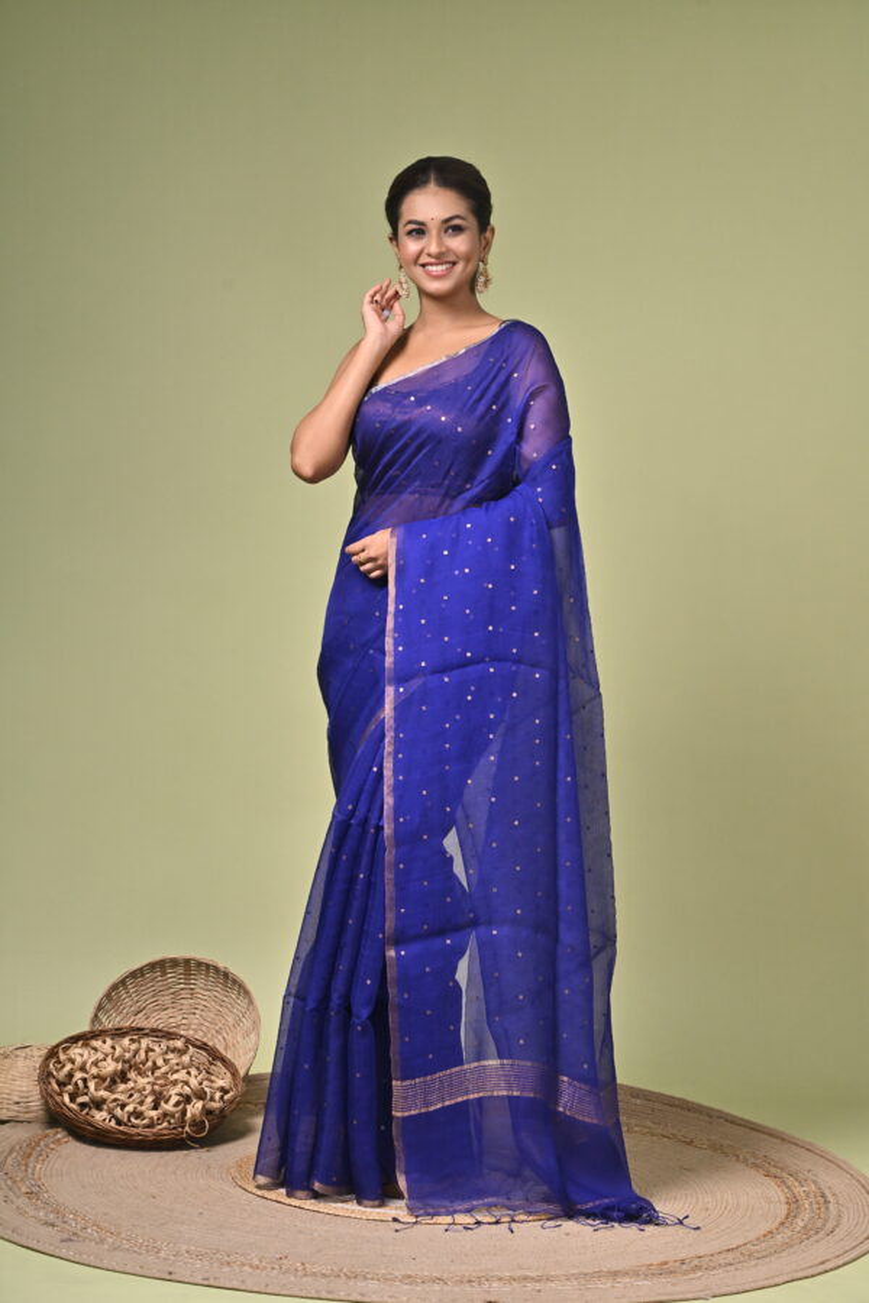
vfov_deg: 23.9
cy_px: 652
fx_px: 3077
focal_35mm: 85
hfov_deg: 16.1
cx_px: 434
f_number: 7.1
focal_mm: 85
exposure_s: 1/160
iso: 400
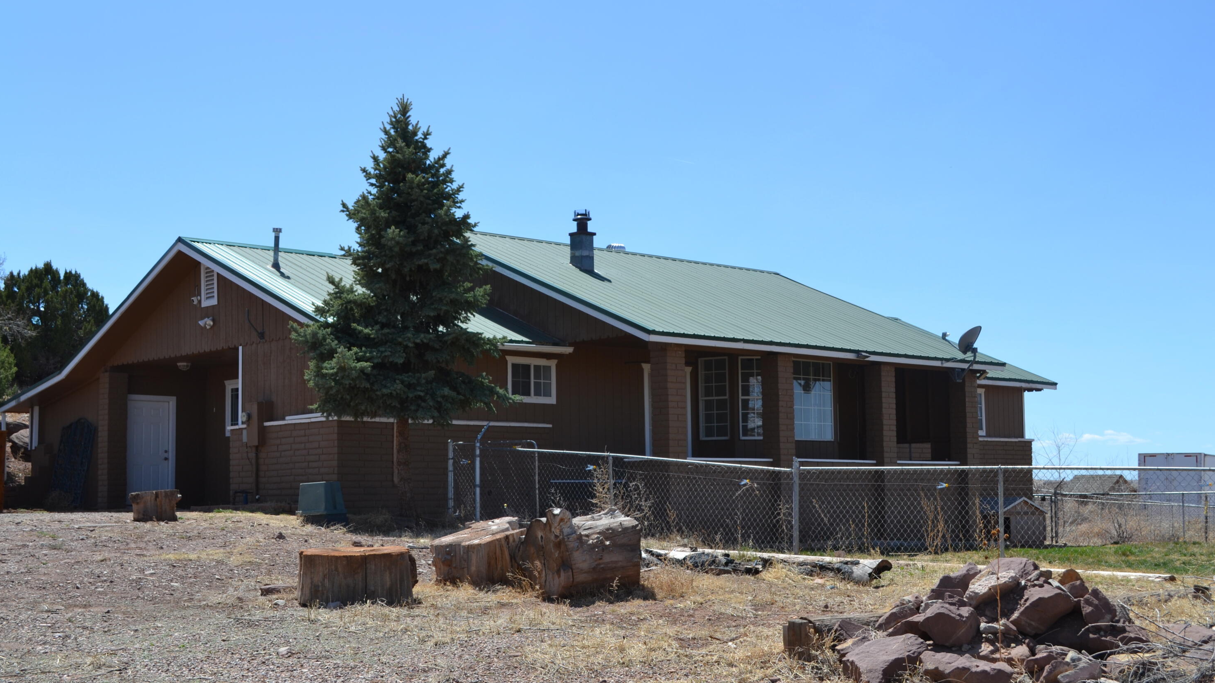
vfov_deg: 24.9
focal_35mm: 48
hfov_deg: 42.9
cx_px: 610
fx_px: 1546
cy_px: 366
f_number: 8
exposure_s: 1/250
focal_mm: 30
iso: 100
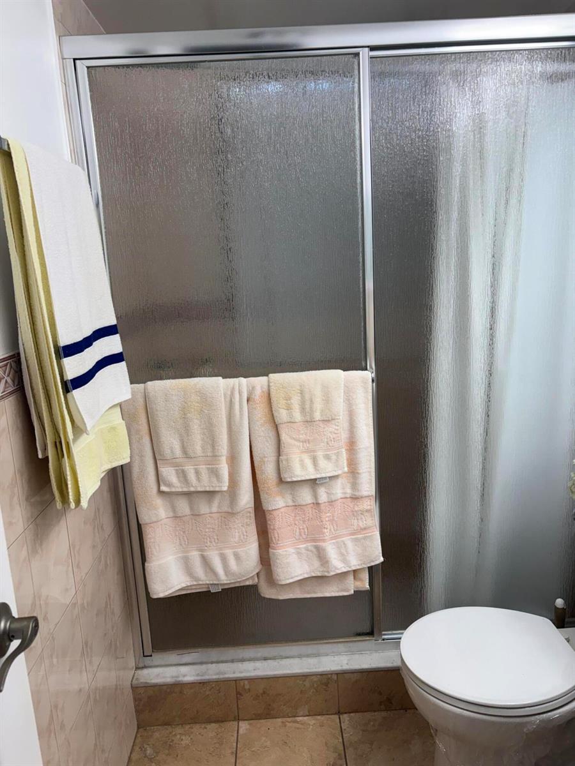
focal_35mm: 26
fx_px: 576
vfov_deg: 67.3
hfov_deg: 53.1
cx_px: 288
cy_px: 383
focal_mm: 5.96
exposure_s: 1/120
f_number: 1.6
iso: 80
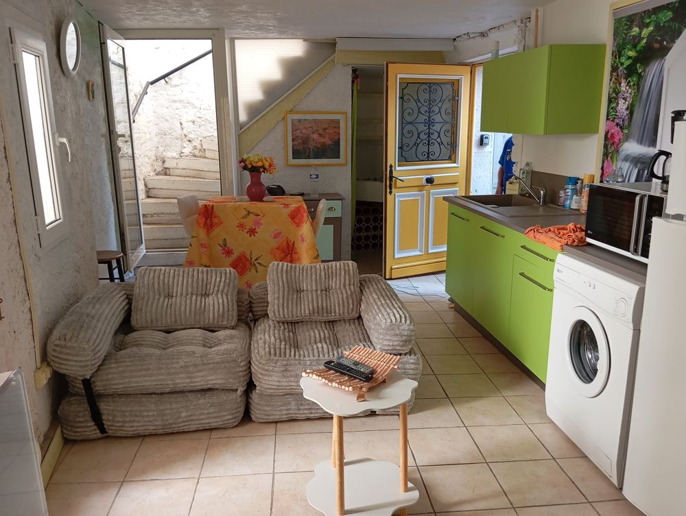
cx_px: 343
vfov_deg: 49.9
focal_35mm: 28
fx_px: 556
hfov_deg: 63.4
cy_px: 258
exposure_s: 1/33.3
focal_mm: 4.22
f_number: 1.8
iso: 817
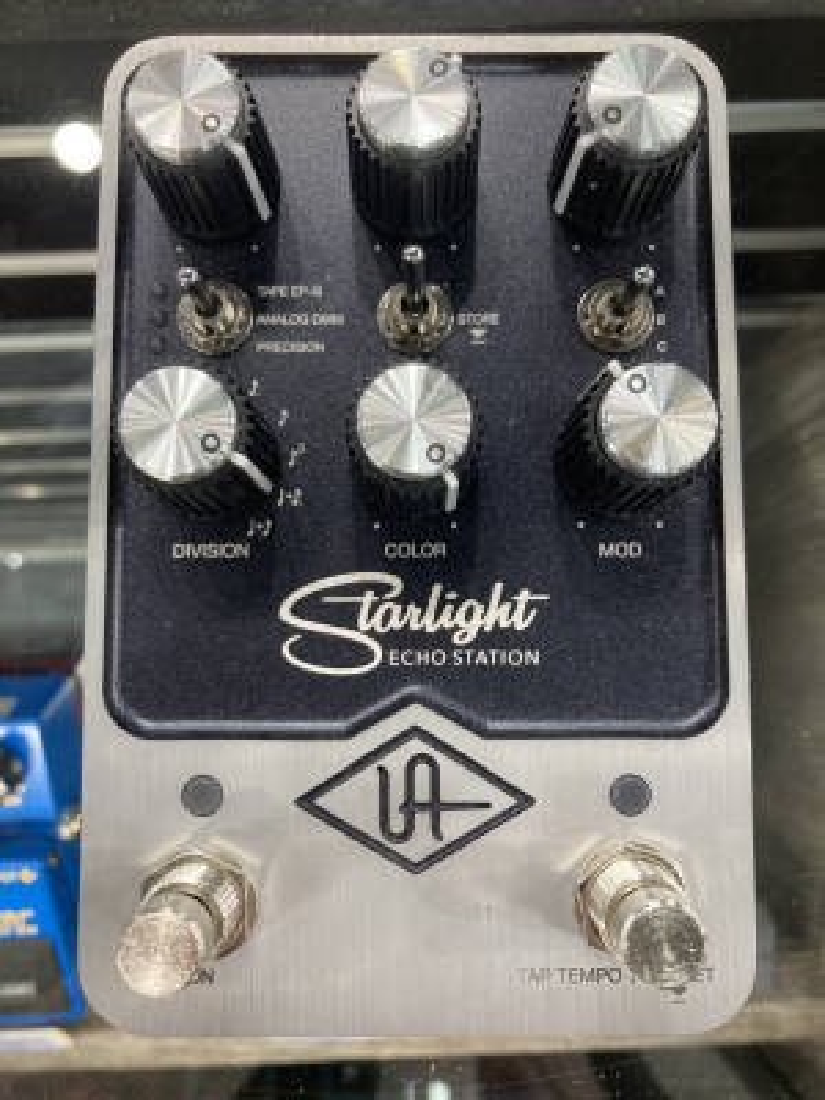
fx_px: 890
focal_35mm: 28
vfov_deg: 63.4
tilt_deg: -81.8
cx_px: 412
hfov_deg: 49.7
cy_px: 550
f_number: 1.8
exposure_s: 1/60
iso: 64
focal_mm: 3.99
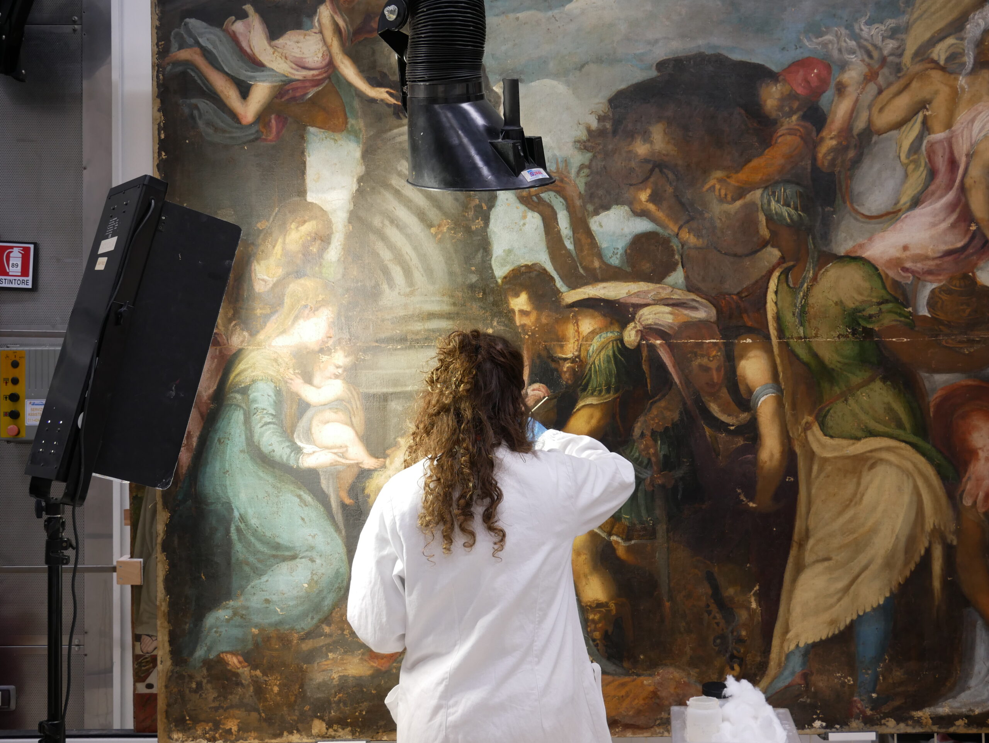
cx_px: 494
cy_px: 372
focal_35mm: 40
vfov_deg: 36.0
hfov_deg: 46.8
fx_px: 1143
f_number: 5.6
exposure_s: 1/40
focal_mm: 20
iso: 400
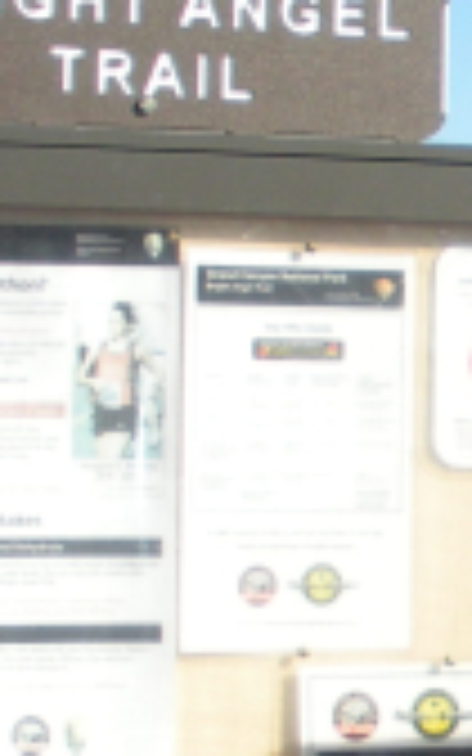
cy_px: 693
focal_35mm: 182
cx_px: 1227
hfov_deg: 6.7
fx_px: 3746
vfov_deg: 11.4
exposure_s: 1/572
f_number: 3.5
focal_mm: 6.3
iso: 88
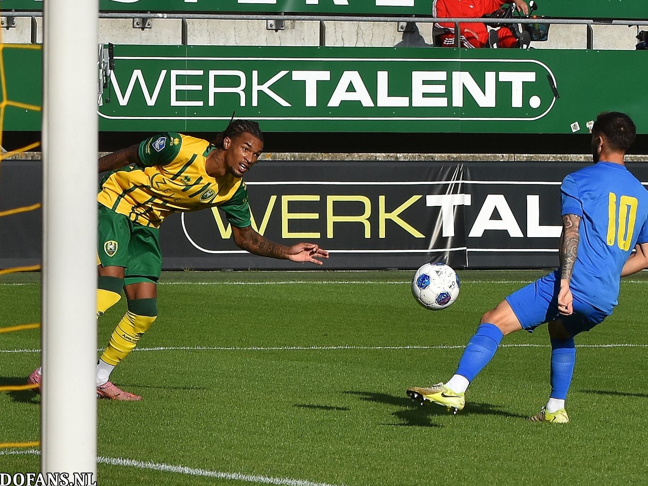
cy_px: 244
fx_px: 2134
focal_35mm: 114
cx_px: 331
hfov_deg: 17.3
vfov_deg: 13.0
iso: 100
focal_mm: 70
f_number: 4
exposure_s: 1/1000
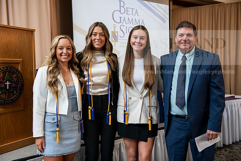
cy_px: 80
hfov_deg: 48.4
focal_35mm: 40
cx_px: 120
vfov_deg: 33.4
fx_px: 268
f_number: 4
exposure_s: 1/250
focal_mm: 40
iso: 640
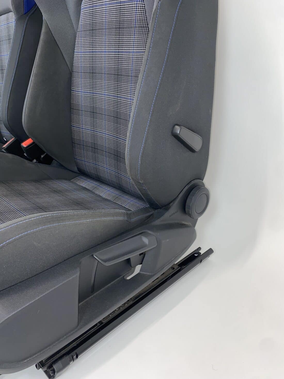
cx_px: 142
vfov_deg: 67.3
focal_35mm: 26
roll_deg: -0.5
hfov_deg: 53.1
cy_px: 190
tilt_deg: -21.3
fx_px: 284
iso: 40
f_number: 1.8
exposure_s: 1/25
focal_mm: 4.25
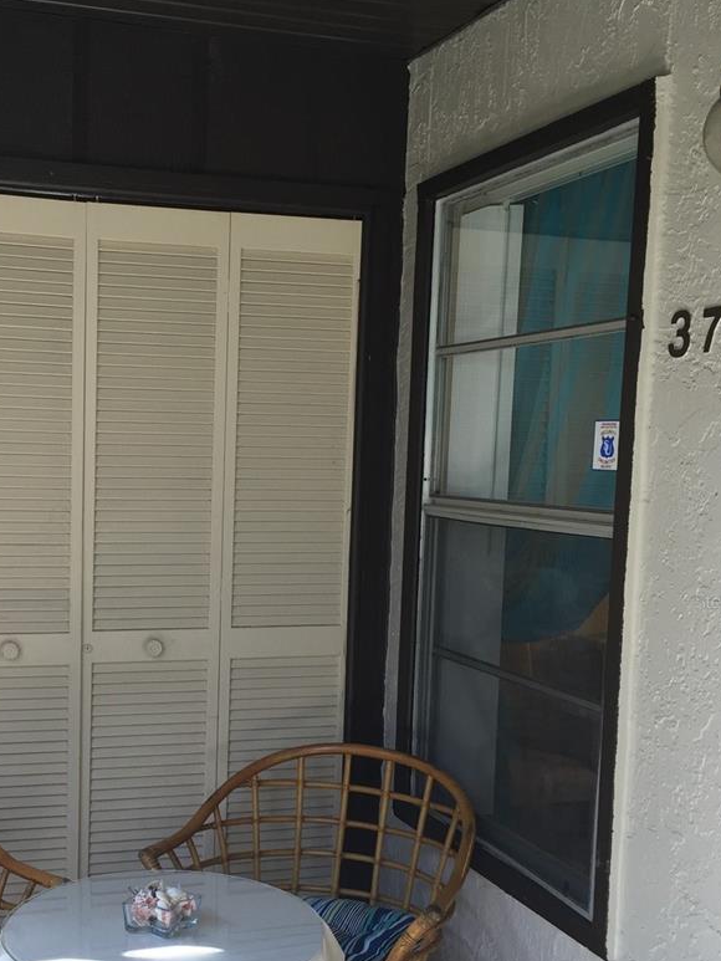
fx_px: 1249
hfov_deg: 31.9
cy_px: 600
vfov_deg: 41.8
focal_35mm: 45
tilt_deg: -5.4
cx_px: 224
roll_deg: -1.7
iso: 50
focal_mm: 4.15
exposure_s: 1/120
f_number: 2.2
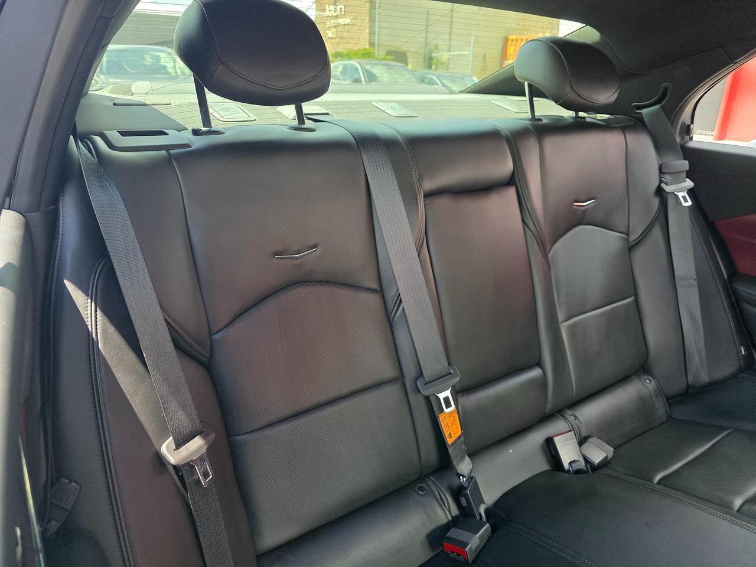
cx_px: 378
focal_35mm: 23
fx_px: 502
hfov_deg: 73.9
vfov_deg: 58.9
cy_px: 284
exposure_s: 1/120
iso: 320
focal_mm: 6.3
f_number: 1.7
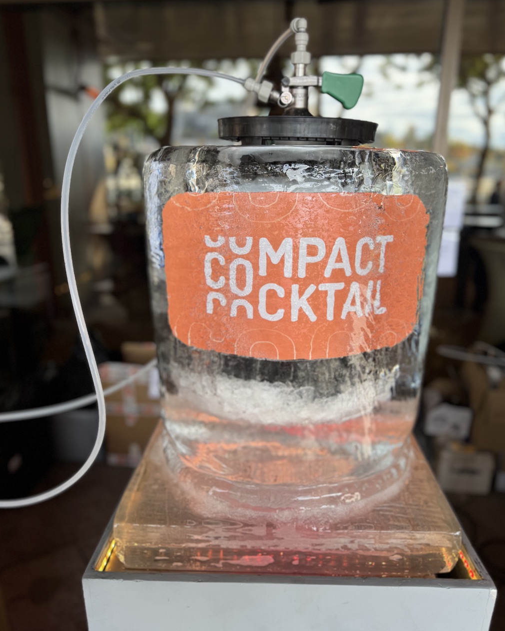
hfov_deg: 54.9
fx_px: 486
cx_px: 262
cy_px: 341
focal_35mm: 26
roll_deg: -1.0
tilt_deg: -17.8
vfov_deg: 65.9
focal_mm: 6.76
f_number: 1.78
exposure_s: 1/169
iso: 64
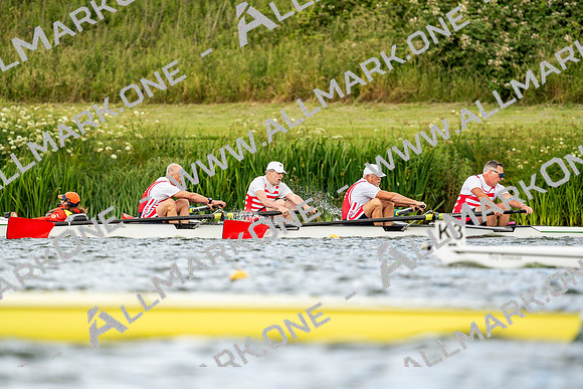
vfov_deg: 2.3
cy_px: 194
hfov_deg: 3.4
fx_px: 9718
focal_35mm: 600
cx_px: 292
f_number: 6.3
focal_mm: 600
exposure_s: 1/2000
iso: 800
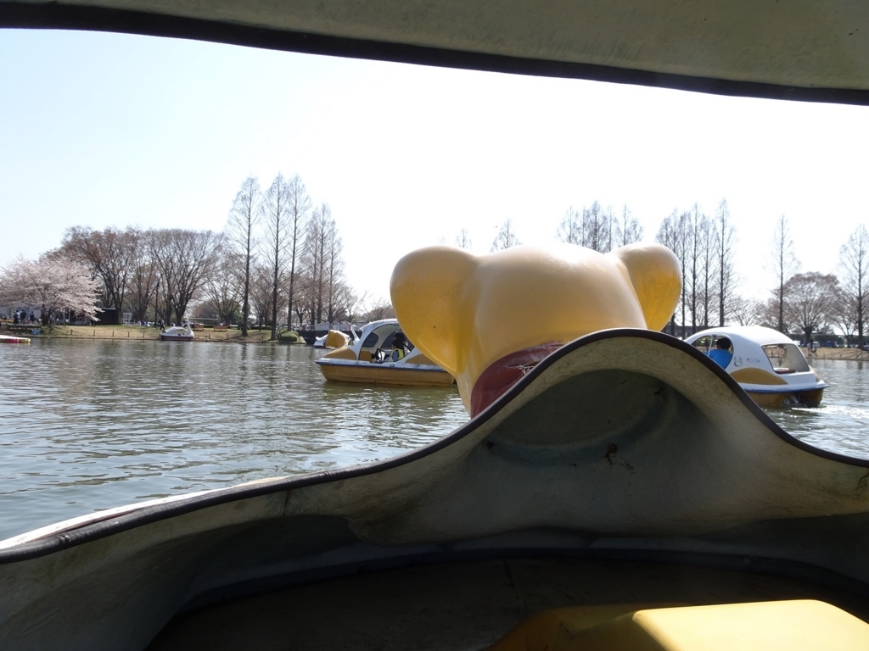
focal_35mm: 24
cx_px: 434
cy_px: 326
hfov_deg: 71.6
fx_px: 602
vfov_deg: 56.8
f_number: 3.5
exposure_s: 1/640
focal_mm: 4.1
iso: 80
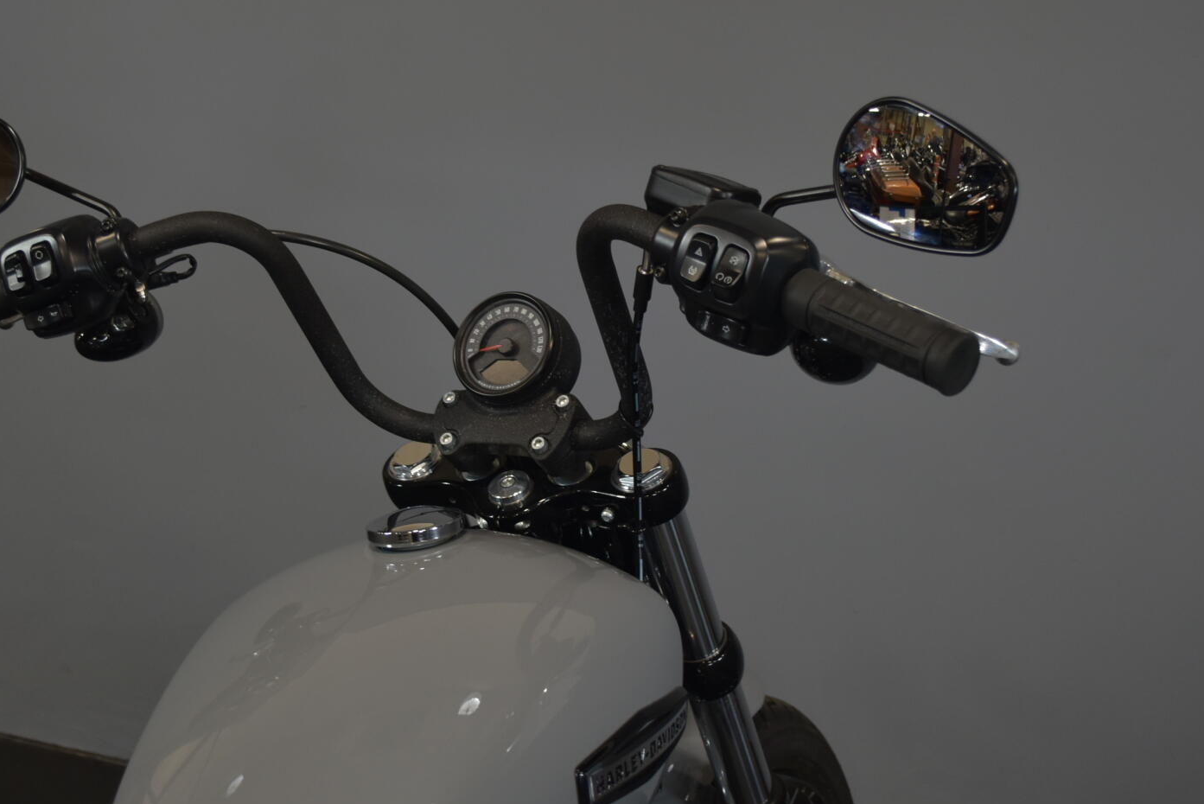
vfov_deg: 24.2
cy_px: 327
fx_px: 1874
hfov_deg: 35.6
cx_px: 528
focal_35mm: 56
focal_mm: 26
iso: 400
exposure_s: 1/30
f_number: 4.2
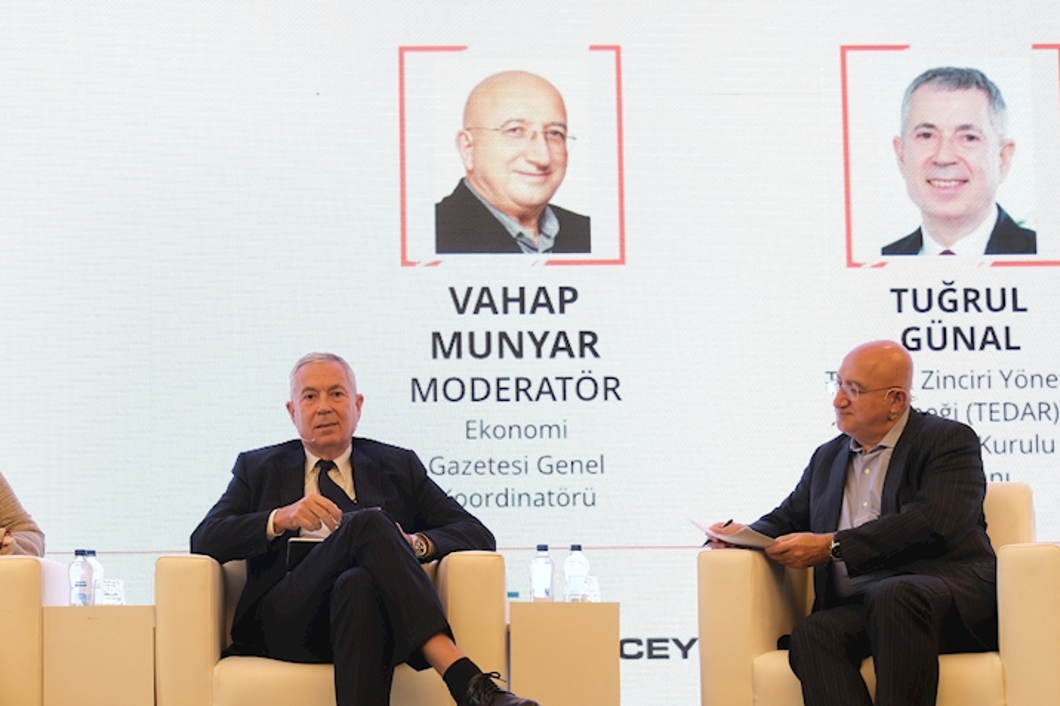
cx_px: 354
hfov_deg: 34.7
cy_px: 499
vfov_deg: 23.6
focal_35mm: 57
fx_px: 1678
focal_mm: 22.7
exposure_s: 1/125
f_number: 2.8
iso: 800
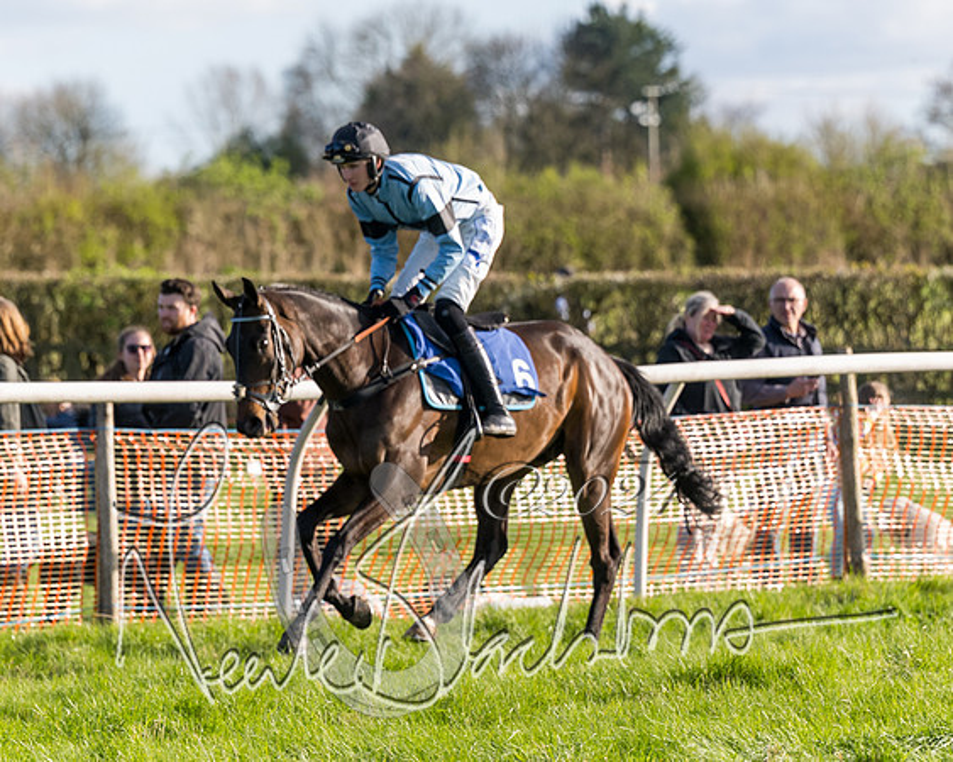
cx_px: 476
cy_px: 411
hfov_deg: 6.2
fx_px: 8746
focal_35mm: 310
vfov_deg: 5.0
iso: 400
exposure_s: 1/1600
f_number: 4
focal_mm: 160
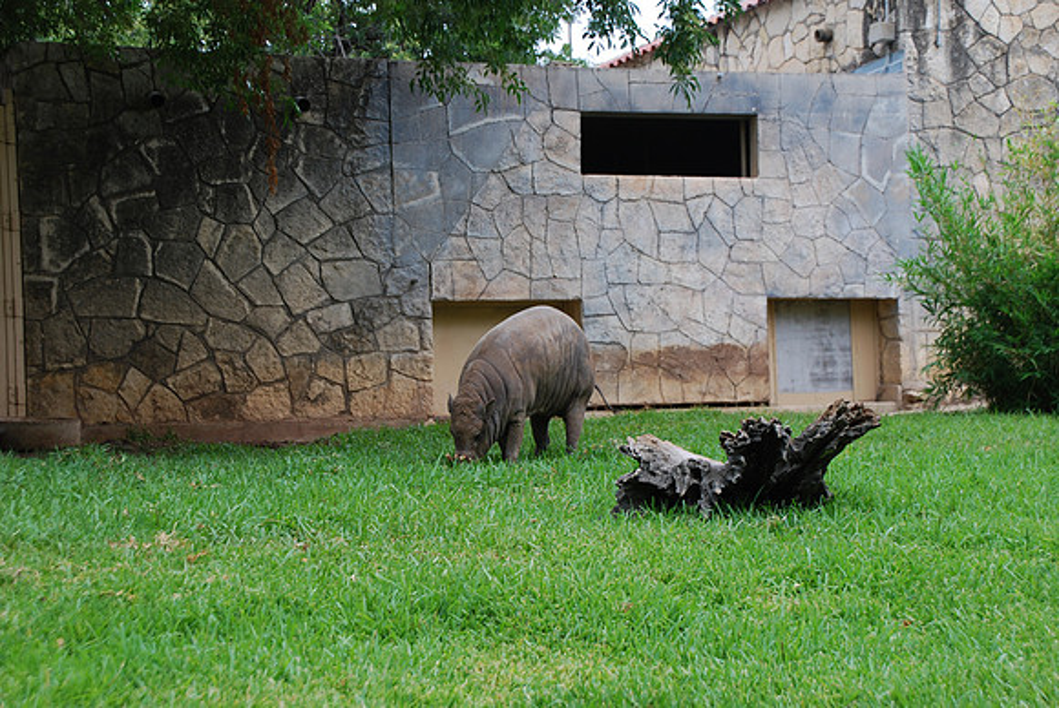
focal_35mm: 75
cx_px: 530
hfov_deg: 27.0
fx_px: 2208
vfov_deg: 18.2
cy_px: 354
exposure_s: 1/125
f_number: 5.6
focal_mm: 50
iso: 110
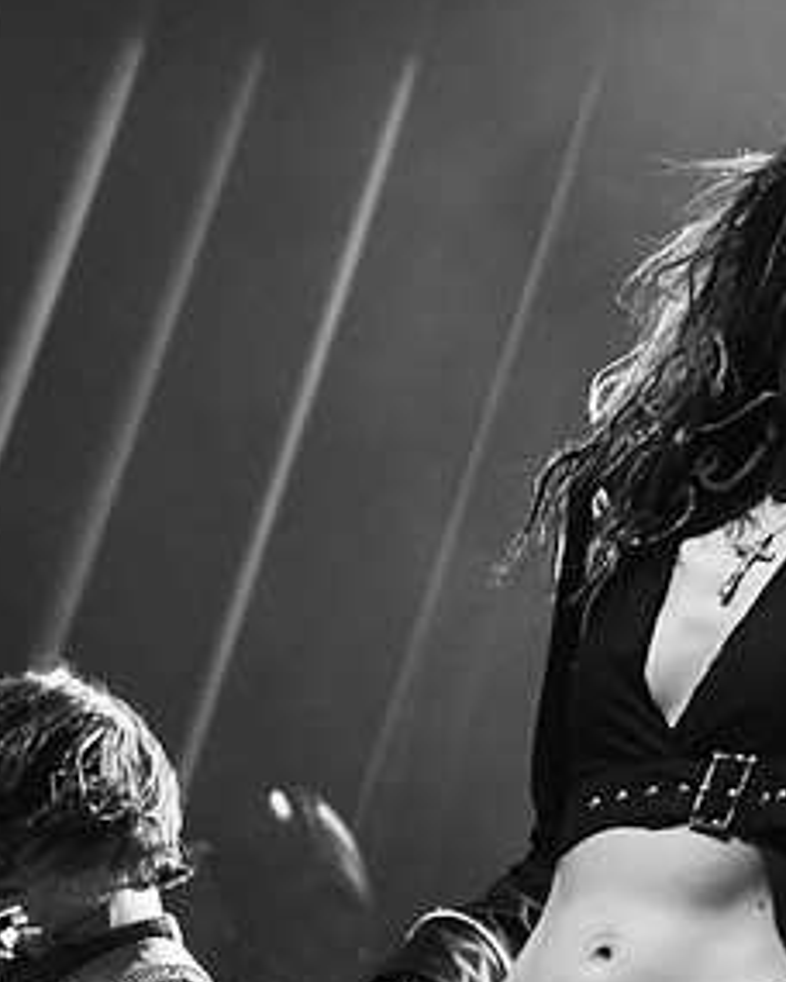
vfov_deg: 11.0
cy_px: 430
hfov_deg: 8.7
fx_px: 5089
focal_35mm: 175
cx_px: 1105
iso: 2500
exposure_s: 1/160
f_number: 3.2
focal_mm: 70
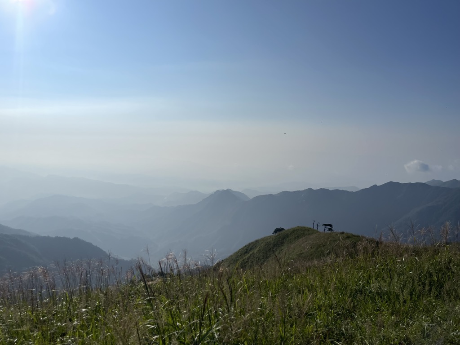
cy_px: 172
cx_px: 230
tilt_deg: -7.1
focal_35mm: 25
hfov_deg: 69.4
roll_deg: -2.4
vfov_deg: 54.9
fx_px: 332
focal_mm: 5.1
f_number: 1.6
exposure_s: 1/20833
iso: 40
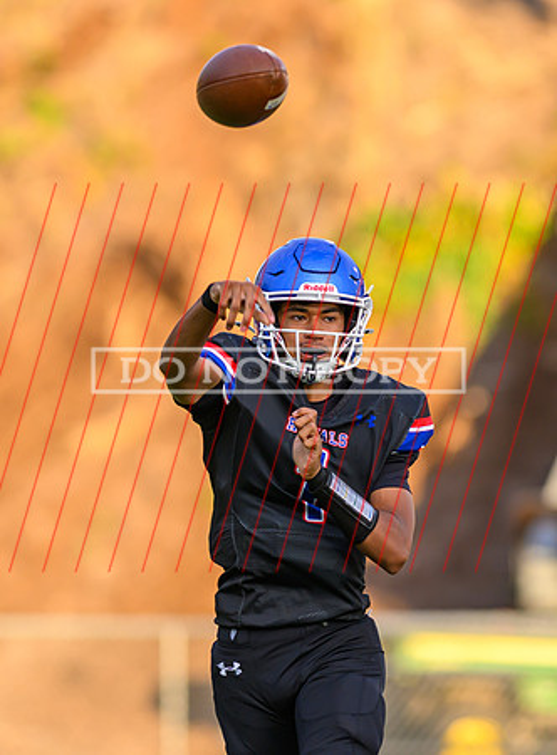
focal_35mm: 579
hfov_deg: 2.5
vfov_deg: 3.4
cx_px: 261
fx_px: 12561
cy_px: 262
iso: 360
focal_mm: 300
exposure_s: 1/1250
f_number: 2.8
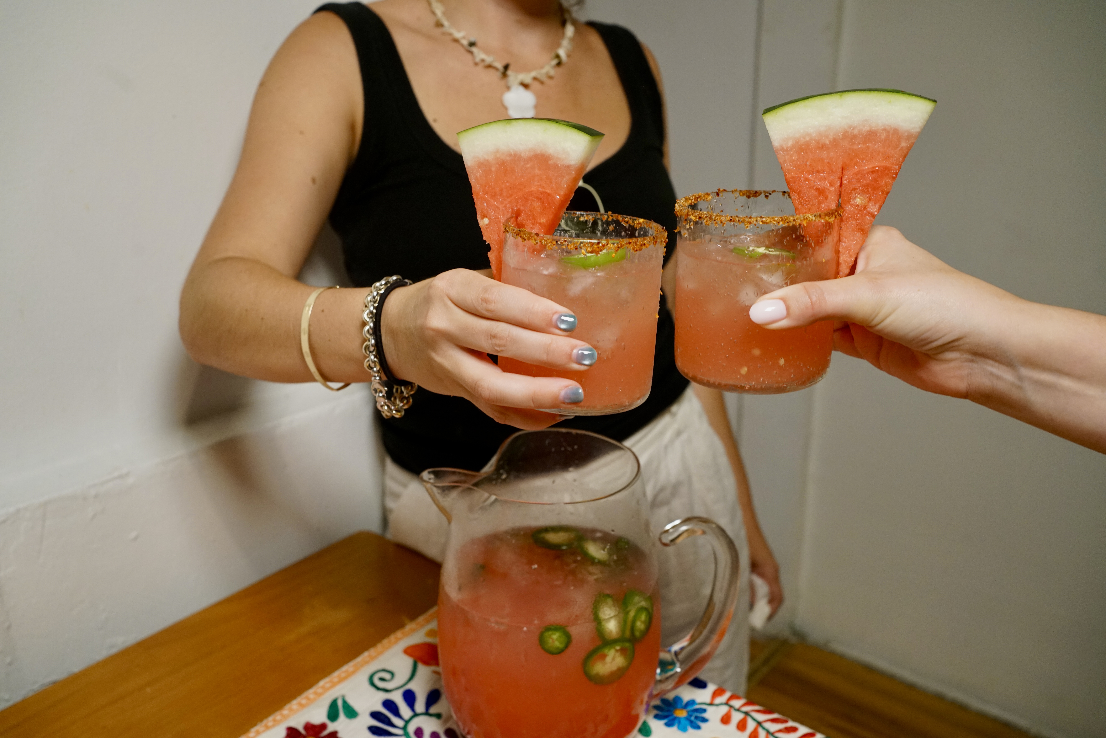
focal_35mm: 35
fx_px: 1075
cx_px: 553
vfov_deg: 37.9
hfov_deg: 54.4
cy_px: 369
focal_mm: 35
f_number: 6.3
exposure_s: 1/80
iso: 2000
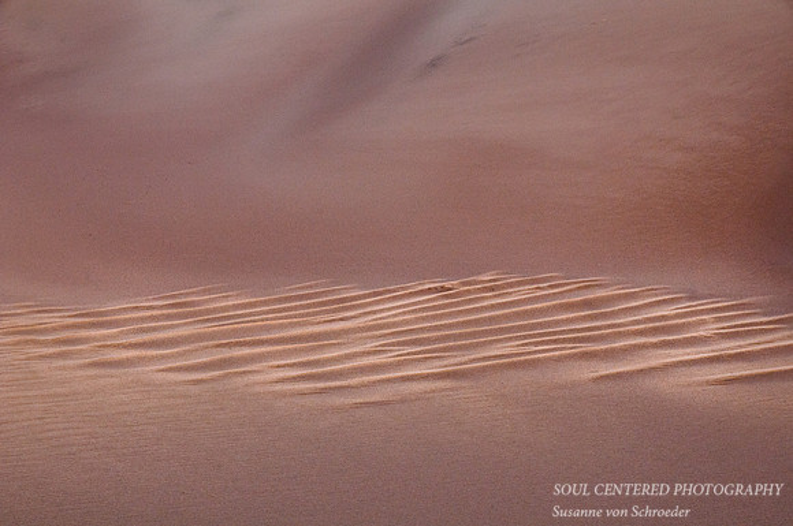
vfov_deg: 9.6
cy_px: 263
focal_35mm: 142
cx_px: 396
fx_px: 3135
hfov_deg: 14.4
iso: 800
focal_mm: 95
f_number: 16
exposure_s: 1/30
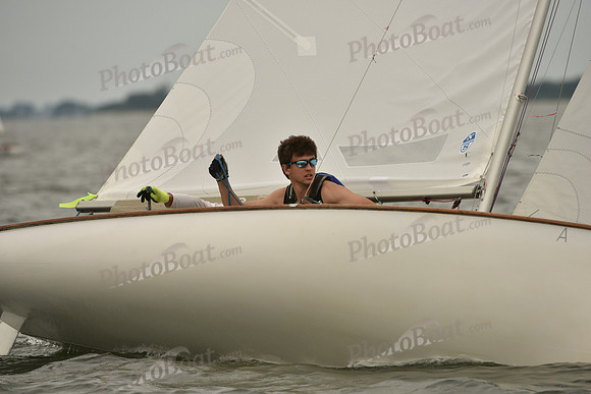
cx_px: 296
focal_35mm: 400
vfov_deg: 3.4
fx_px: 6568
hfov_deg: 5.2
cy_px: 197
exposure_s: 1/2000
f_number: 5.6
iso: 320
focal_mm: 400
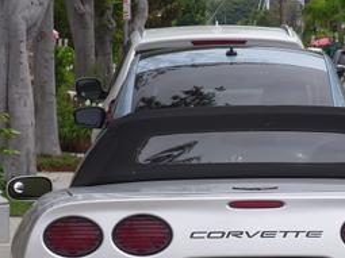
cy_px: 254
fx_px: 2899
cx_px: 253
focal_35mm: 291
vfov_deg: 5.1
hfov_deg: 6.8
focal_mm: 26.6
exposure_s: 1/430
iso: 80
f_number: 5.1
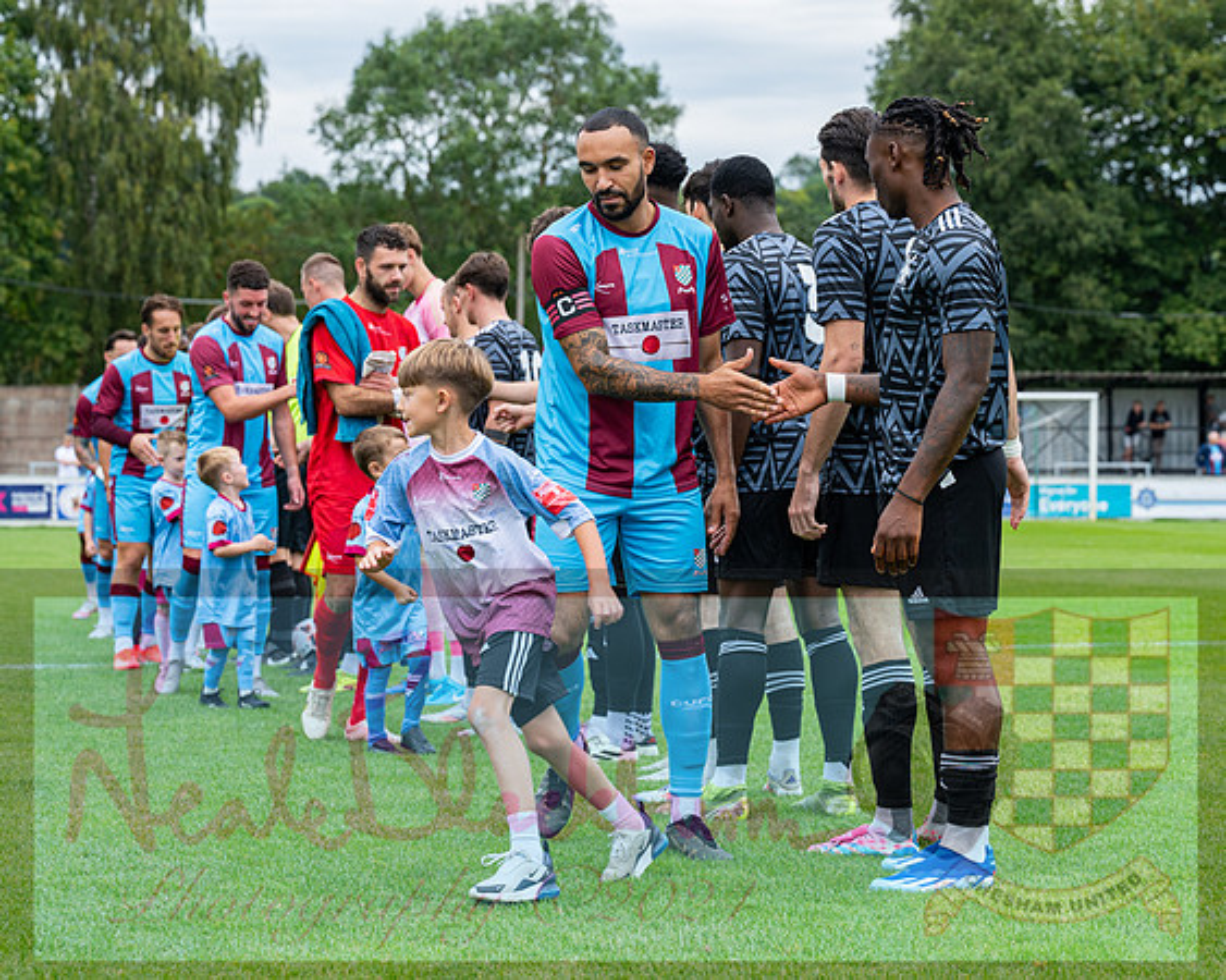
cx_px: 723
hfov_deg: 19.8
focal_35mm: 97
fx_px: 3507
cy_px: 458
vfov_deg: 15.9
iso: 250
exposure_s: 1/500
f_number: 5
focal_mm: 80
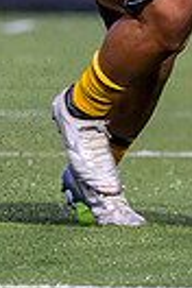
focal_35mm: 1820
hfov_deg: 0.8
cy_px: 175
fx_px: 14559
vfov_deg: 1.1
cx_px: 355
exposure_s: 1/1250
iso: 2500
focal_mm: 200
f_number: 4
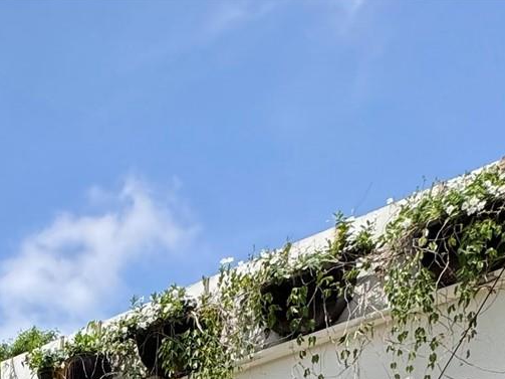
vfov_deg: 17.6
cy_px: 769
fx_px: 831
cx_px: -179
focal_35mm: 57
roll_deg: +1.7
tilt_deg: -0.7
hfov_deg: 27.3
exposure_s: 1/1143
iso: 40
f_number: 2.2
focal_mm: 2.22
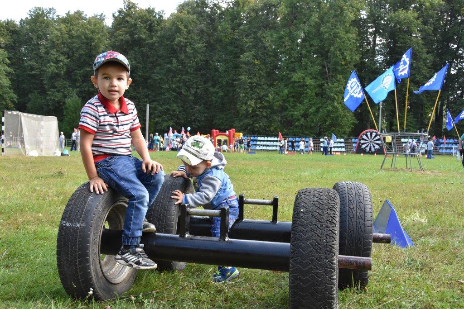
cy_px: 154
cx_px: 232
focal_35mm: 36
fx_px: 464
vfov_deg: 36.9
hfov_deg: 53.1
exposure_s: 1/400
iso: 800
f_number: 8
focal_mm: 24
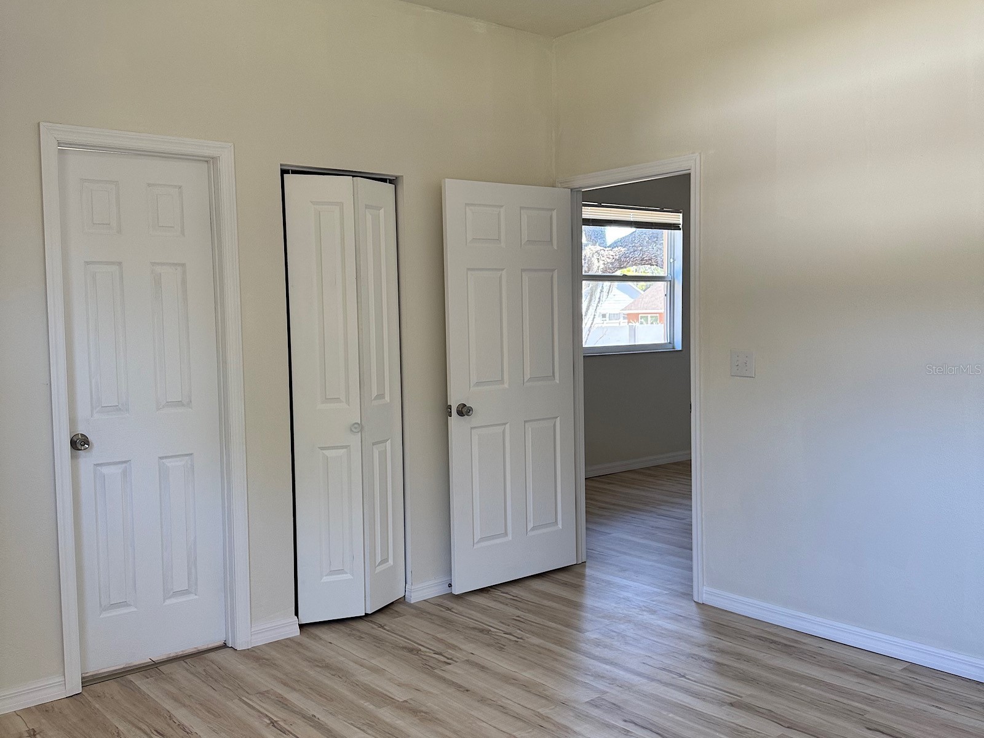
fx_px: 682
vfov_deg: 56.8
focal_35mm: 24
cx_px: 492
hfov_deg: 71.6
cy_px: 369
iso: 125
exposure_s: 1/111
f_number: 1.78
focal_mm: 6.76
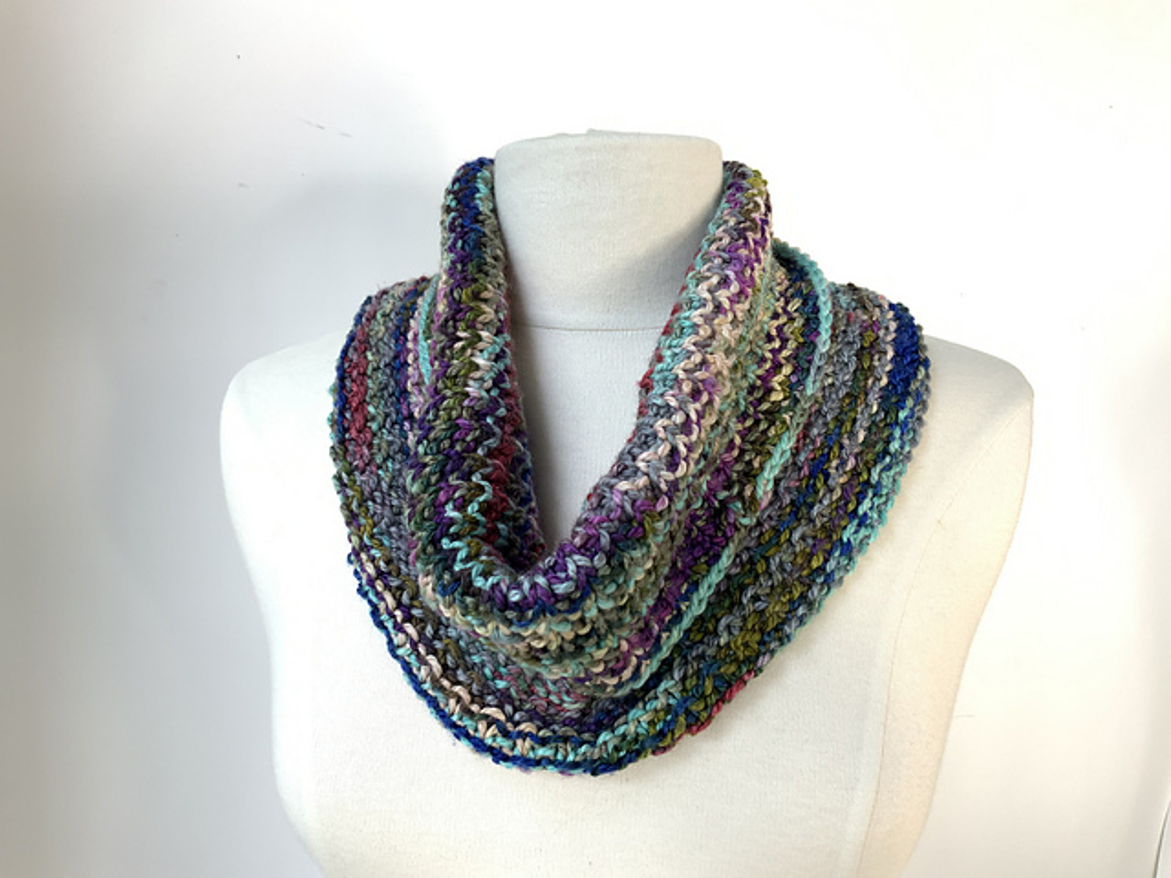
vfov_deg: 48.2
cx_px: 586
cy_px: 439
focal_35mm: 29
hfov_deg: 61.7
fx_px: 981
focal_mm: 3
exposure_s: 1/60
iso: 40
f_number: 1.8
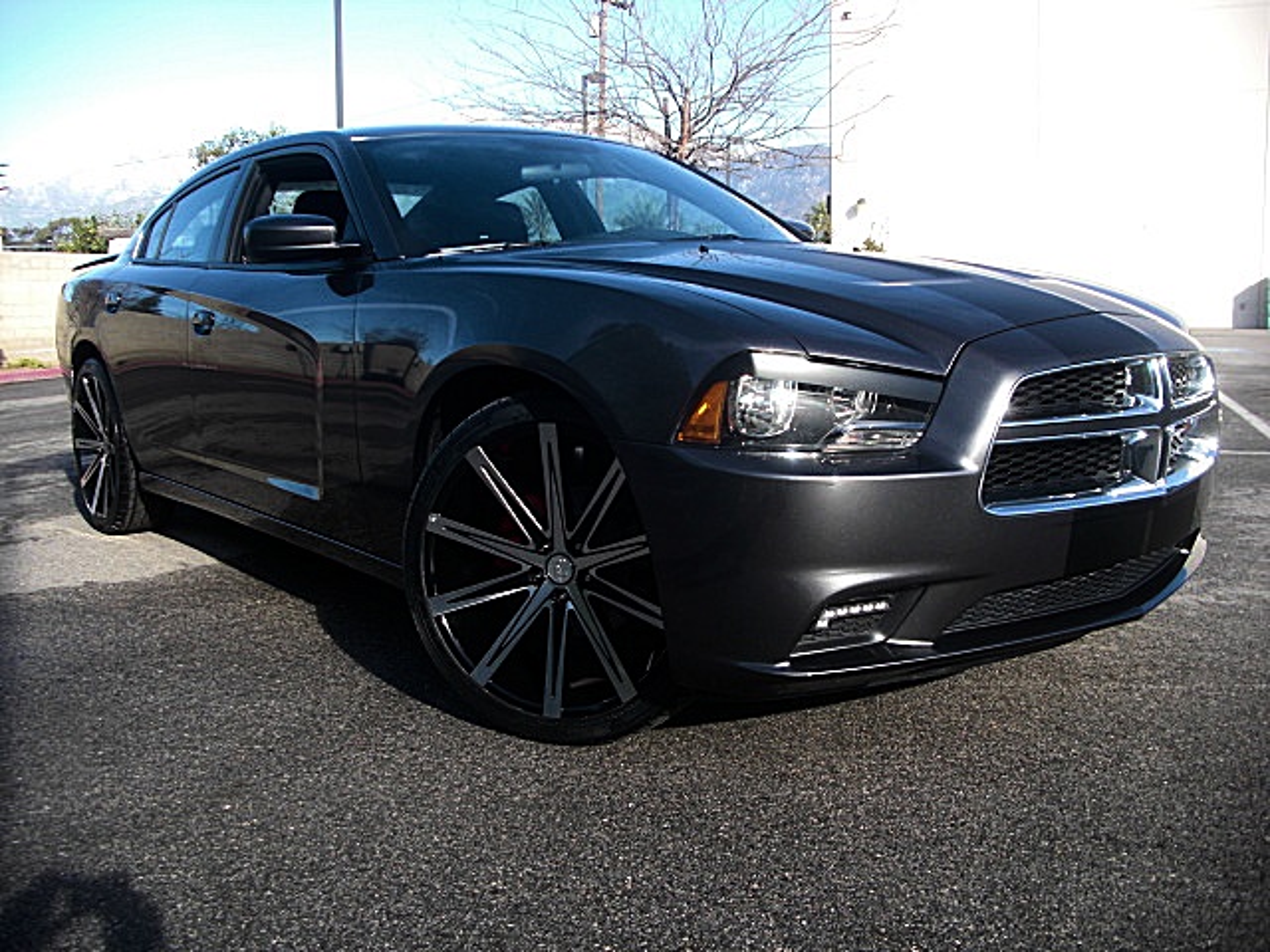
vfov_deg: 39.7
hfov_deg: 51.4
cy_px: 476
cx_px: 635
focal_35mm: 36
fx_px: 1321
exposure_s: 1/250
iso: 50
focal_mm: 6.3
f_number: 2.8
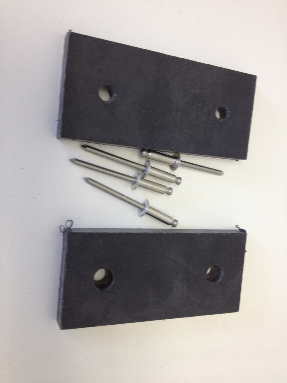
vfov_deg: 52.6
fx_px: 387
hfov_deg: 40.7
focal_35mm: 35
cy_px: 192
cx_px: 144
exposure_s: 1/30
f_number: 2.4
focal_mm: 4.28
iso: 64
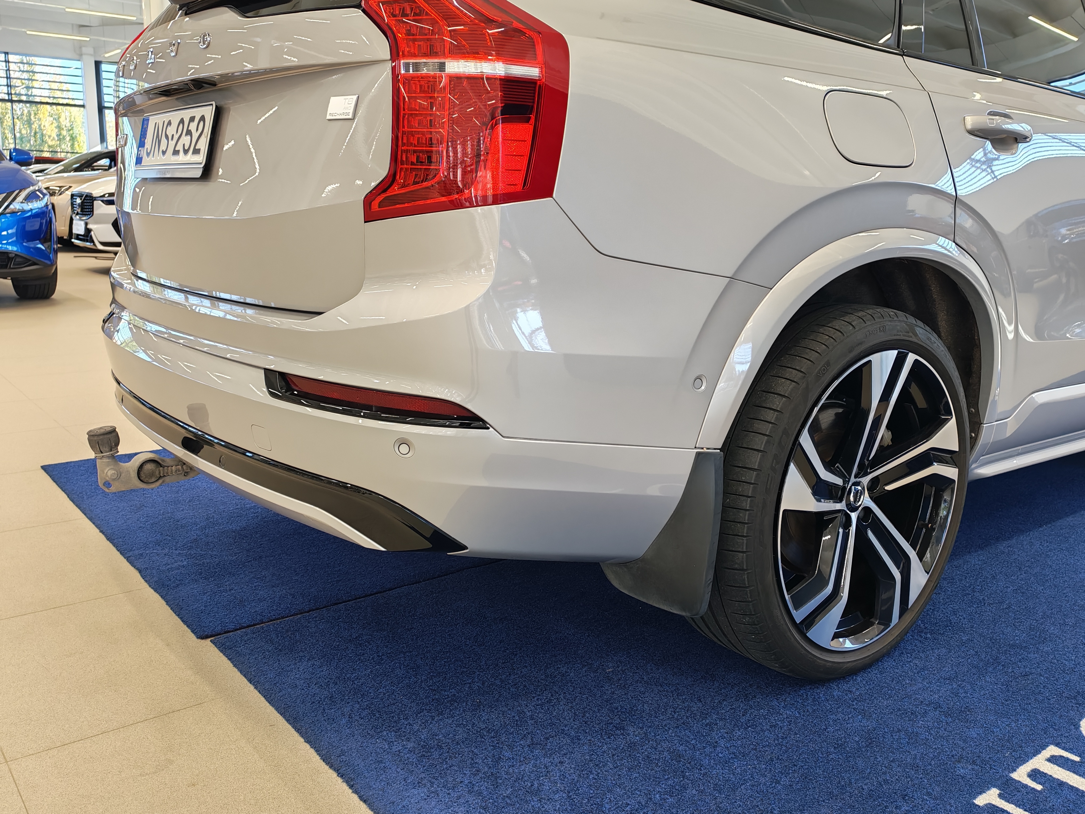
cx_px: 542
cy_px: 407
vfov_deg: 45.4
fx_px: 972
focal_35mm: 31
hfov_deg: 58.4
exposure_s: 1/100
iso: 223
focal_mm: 6.12
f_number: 1.9
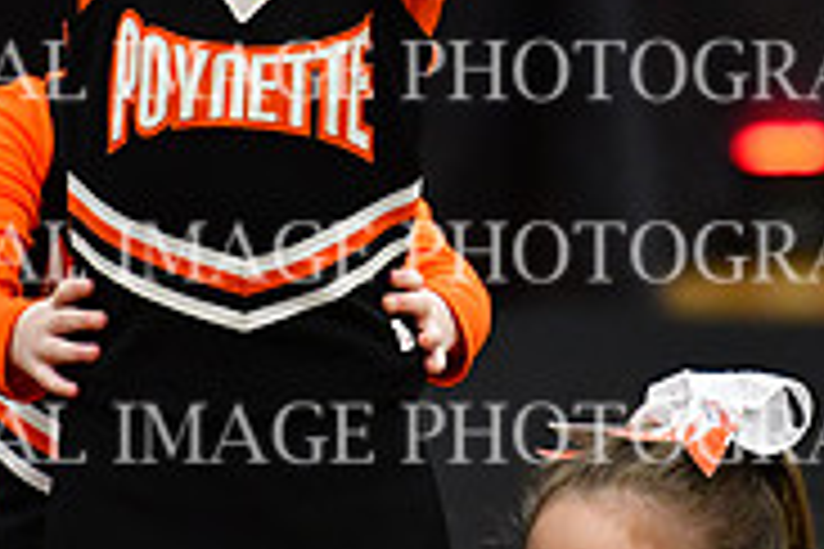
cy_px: -20
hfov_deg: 2.2
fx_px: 21743
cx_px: 378
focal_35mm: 950
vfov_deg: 1.4
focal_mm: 200
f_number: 2.8
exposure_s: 1/800
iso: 4000
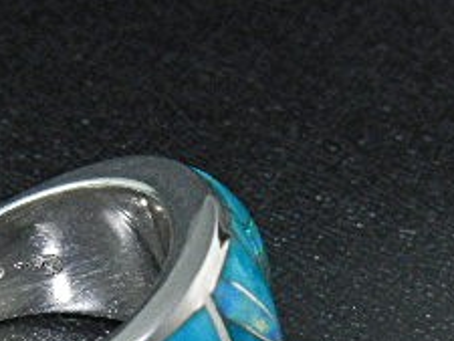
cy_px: 335
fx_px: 2205
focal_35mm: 168
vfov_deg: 8.8
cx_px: 109
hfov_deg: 11.7
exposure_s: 1/30
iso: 800
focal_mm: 10.6
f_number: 8
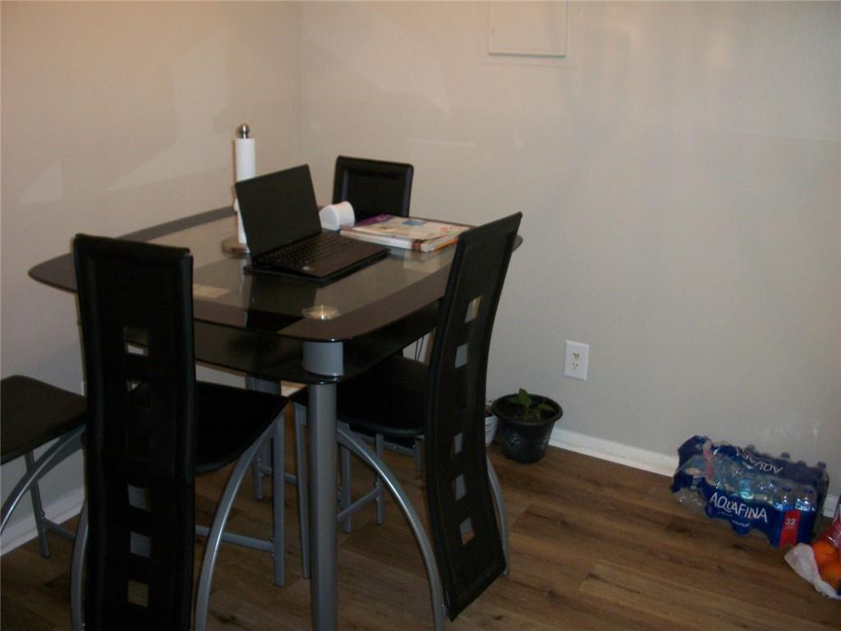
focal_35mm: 35
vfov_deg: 40.7
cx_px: 420
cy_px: 316
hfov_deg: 52.6
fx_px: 850
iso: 160
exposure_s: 1/30
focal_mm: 6.3
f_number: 3.1
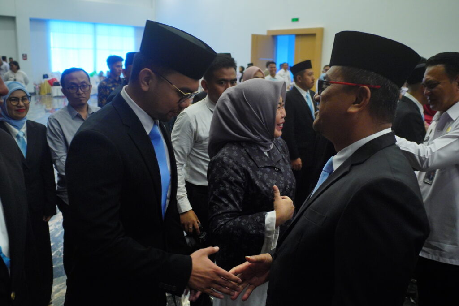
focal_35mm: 30
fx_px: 383
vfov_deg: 43.6
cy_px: 153
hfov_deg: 61.9
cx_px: 230
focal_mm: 20
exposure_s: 1/125
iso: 1000
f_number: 2.8
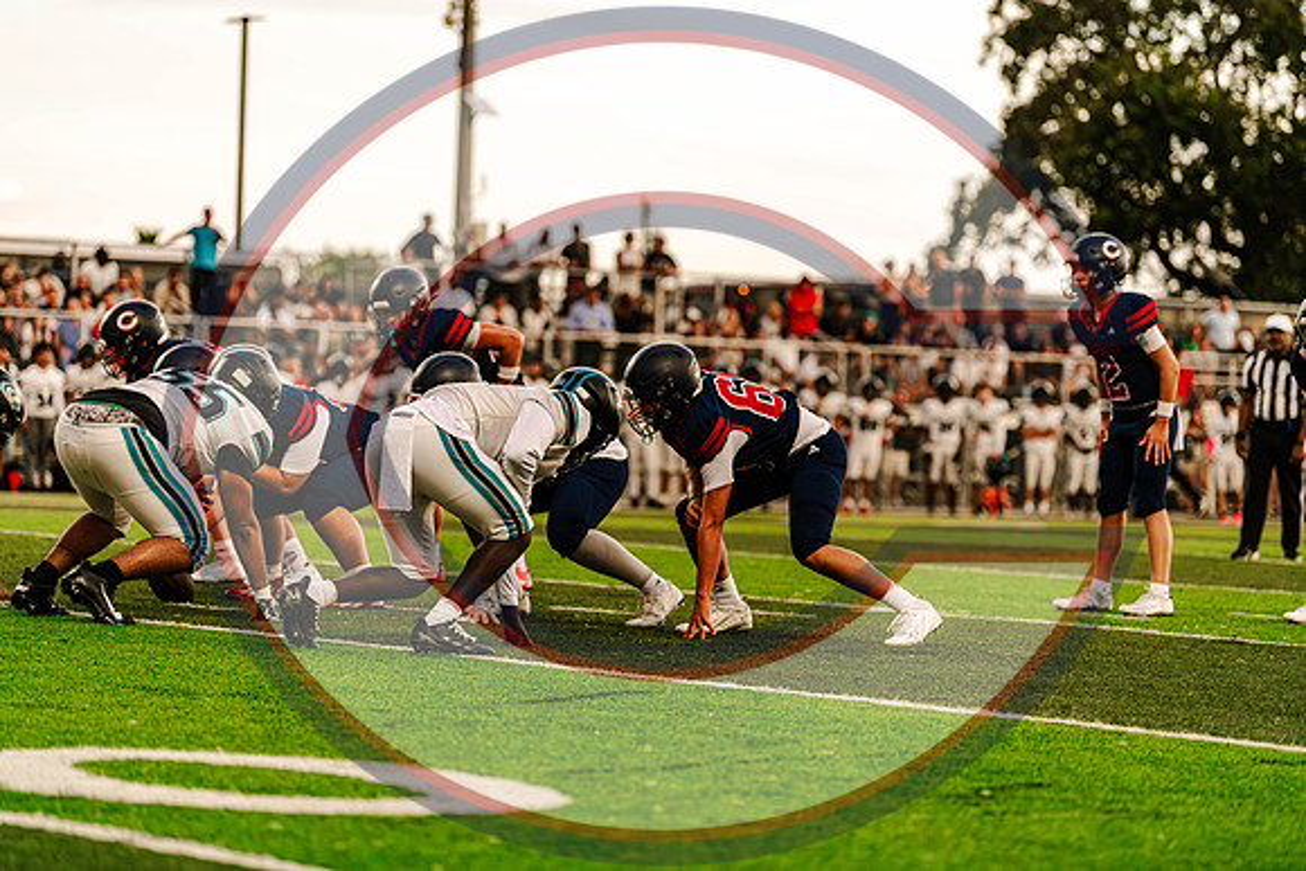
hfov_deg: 14.2
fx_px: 5261
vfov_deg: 9.5
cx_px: 653
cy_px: 436
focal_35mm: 145
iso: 1250
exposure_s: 1/1000
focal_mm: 145
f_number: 2.8
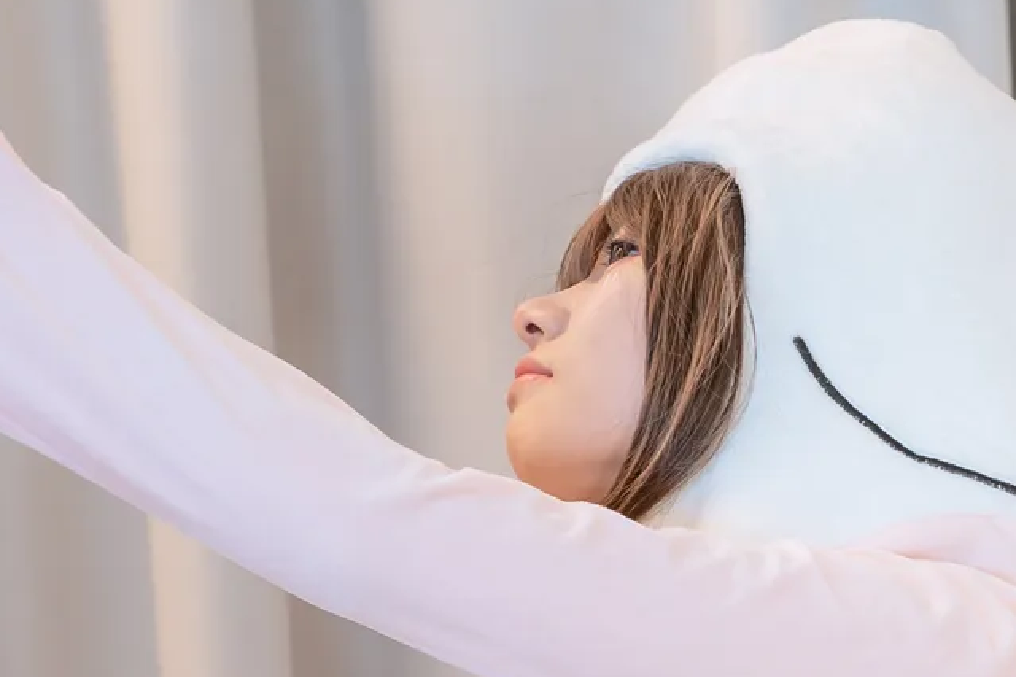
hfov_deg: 13.3
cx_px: 1396
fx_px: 4177
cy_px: 981
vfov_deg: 9.1
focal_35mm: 148
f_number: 3.2
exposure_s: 1/60
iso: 200
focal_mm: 35
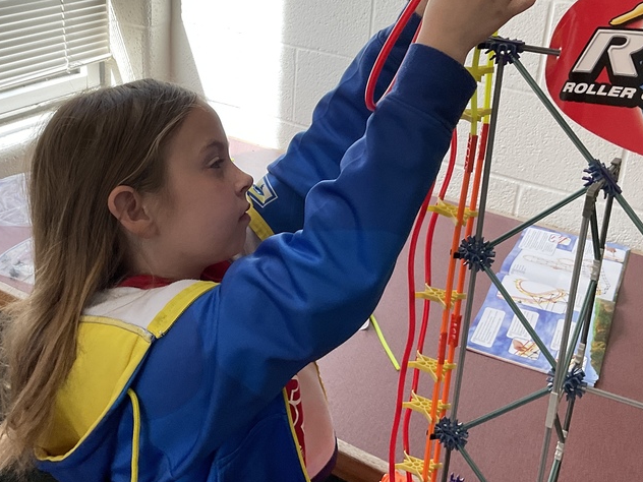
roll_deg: -3.6
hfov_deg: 40.4
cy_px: 177
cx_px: 280
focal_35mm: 47
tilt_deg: -22.6
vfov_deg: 30.7
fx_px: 873
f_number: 1.8
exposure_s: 1/122
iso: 40
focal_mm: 3
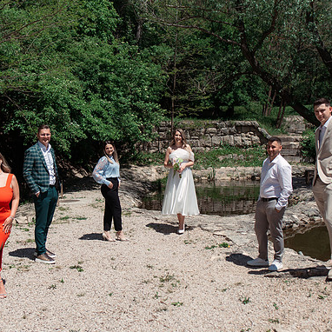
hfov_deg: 34.7
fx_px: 532
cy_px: 181
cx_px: 159
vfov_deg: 34.7
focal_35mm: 49
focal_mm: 35
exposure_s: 1/1600
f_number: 4
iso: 125
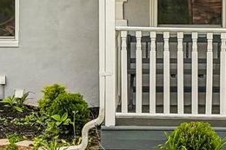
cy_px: -23
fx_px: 834
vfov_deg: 10.2
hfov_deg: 15.4
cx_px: 141
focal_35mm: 133
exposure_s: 1/800
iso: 500
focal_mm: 24
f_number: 8
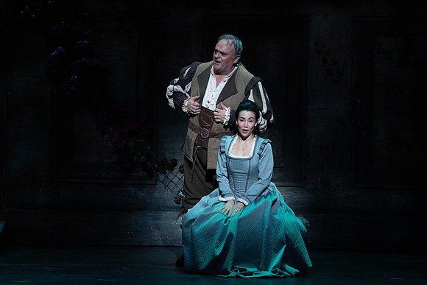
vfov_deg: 5.5
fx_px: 2974
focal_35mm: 251
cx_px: 203
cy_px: 107
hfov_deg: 8.2
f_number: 7.1
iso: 5000
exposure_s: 1/250
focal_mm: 200
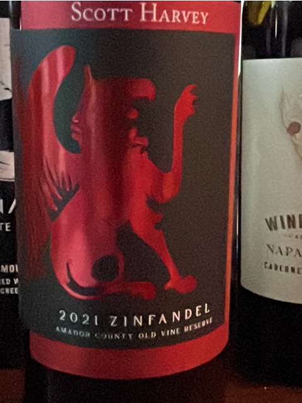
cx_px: 151
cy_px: 202
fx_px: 314
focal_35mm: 27
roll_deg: -1.2
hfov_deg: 51.4
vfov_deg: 65.3
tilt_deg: -11.9
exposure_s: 1/52
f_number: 2.4
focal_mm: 1.54
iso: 2500
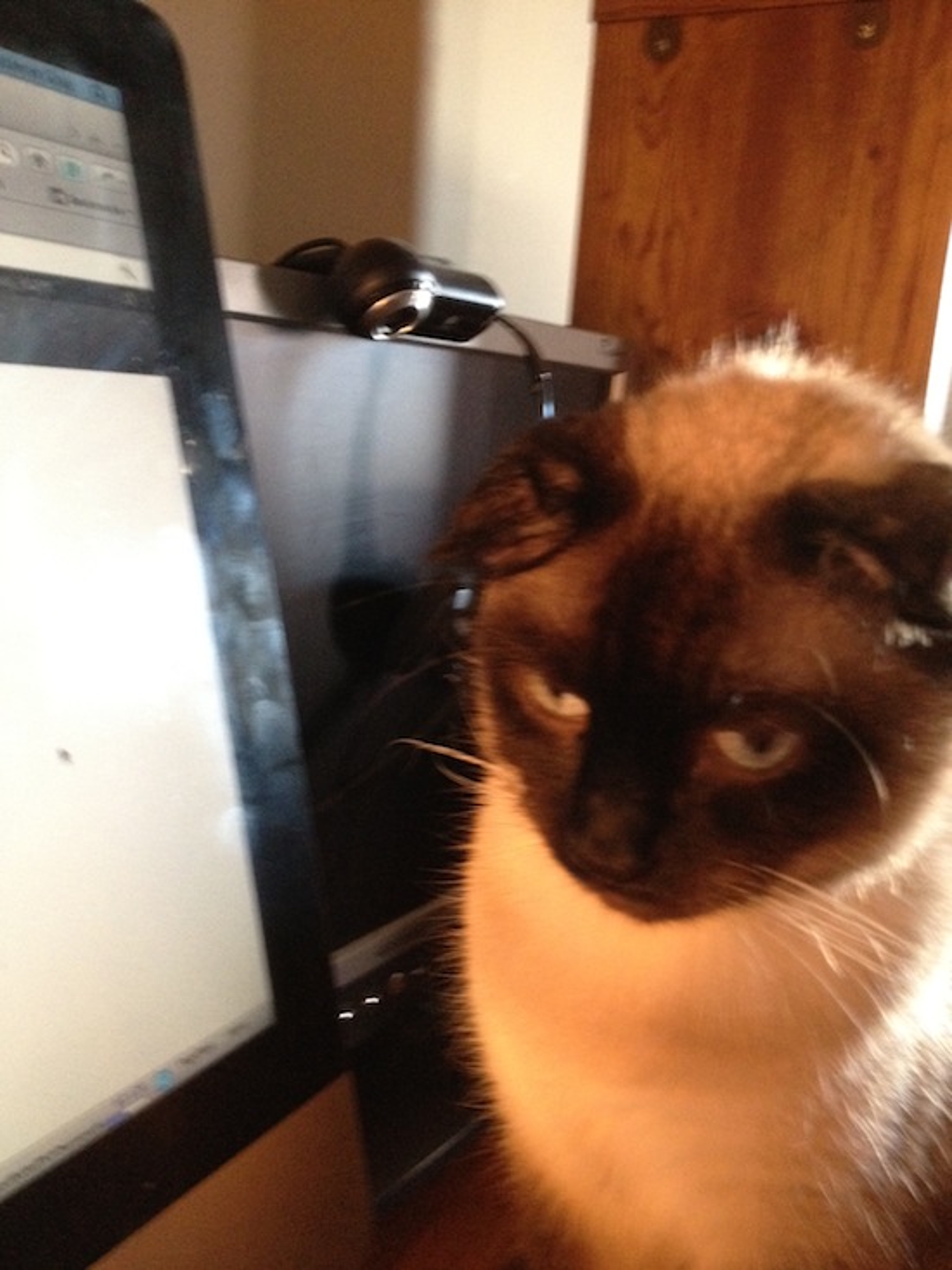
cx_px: 476
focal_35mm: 35
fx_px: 1283
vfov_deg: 52.6
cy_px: 635
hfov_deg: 40.7
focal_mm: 4.28
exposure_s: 1/15
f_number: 2.4
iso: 400
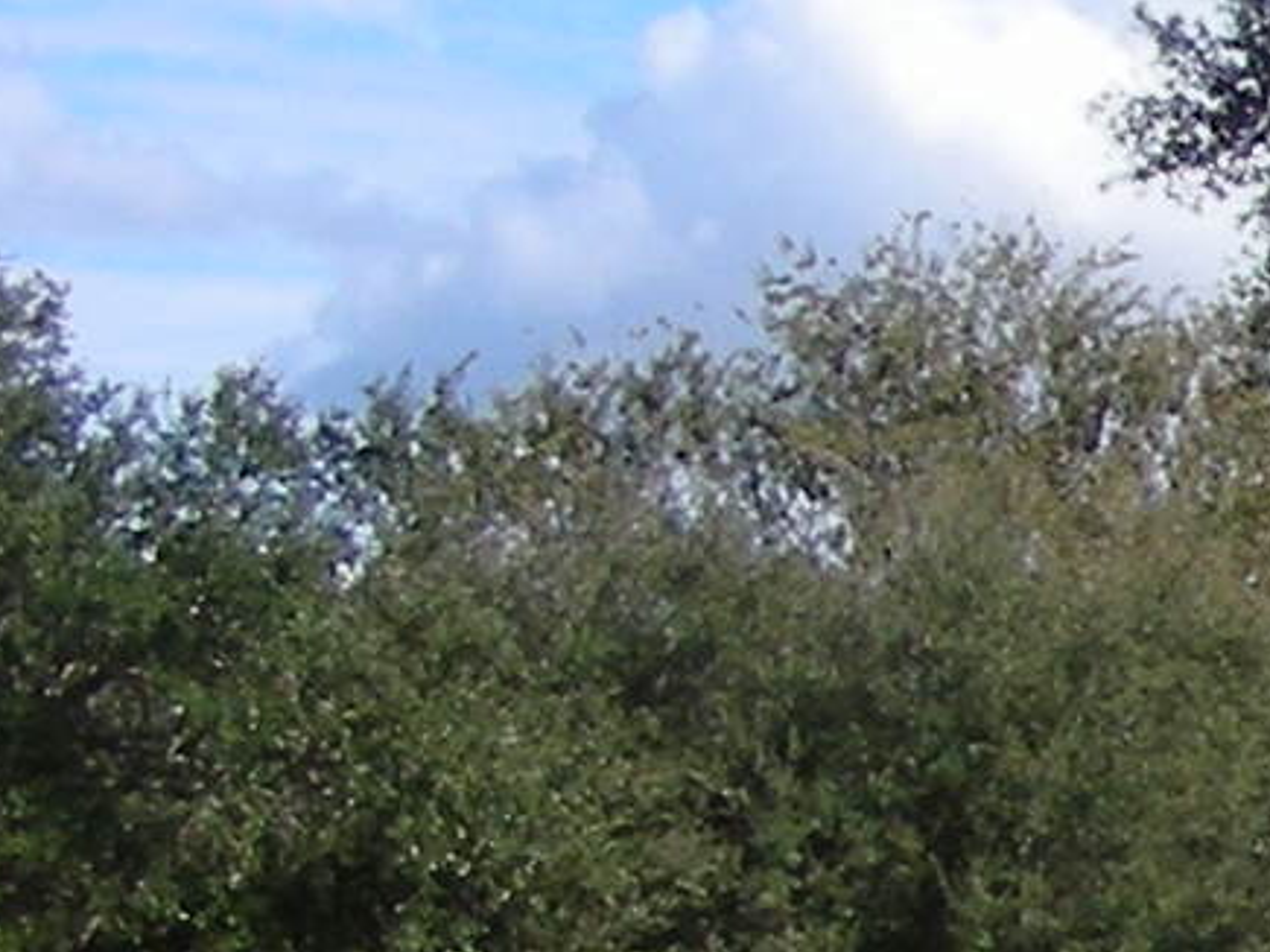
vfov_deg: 6.0
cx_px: 3857
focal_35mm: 246
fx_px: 9023
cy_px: 932
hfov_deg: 7.1
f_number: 4
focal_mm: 6.3
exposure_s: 1/470
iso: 50
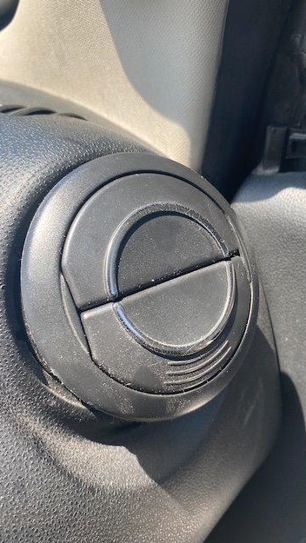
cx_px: 176
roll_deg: +0.0
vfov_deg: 66.0
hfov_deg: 40.1
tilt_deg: -30.6
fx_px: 418
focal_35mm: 29
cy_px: 270
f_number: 1.8
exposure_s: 1/246
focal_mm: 4.25
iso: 32
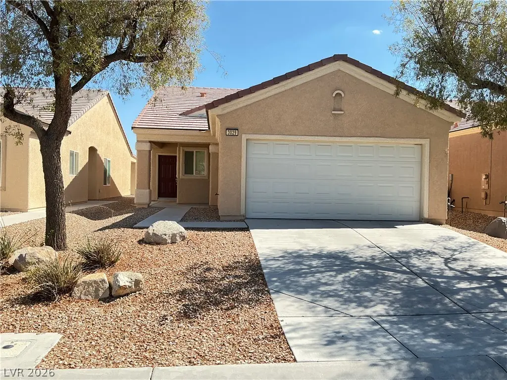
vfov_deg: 48.2
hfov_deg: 61.7
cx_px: 254
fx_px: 425
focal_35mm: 29
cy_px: 190
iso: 25
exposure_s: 1/642
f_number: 1.8
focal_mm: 3
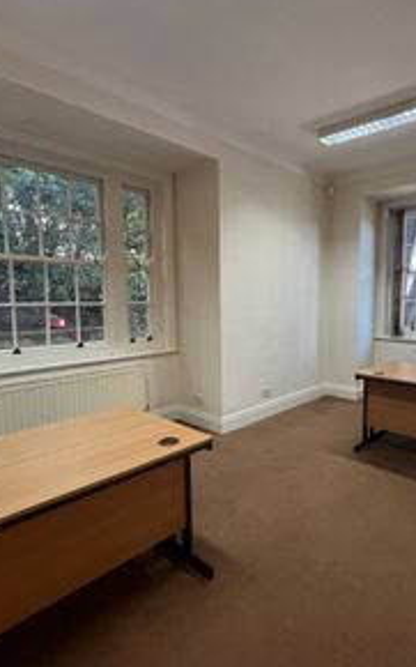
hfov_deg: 61.3
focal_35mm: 19
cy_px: 334
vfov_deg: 88.0
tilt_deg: -5.5
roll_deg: +0.9
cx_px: 260
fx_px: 345
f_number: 1.8
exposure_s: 1/50
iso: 250
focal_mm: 1.57
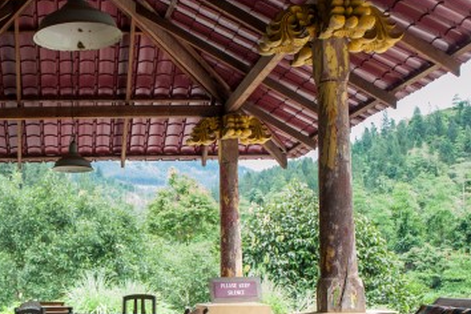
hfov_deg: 34.1
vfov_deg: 23.6
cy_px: 221
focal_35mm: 57
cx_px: 100
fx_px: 746
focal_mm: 28
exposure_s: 1/60
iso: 320
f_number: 7.1
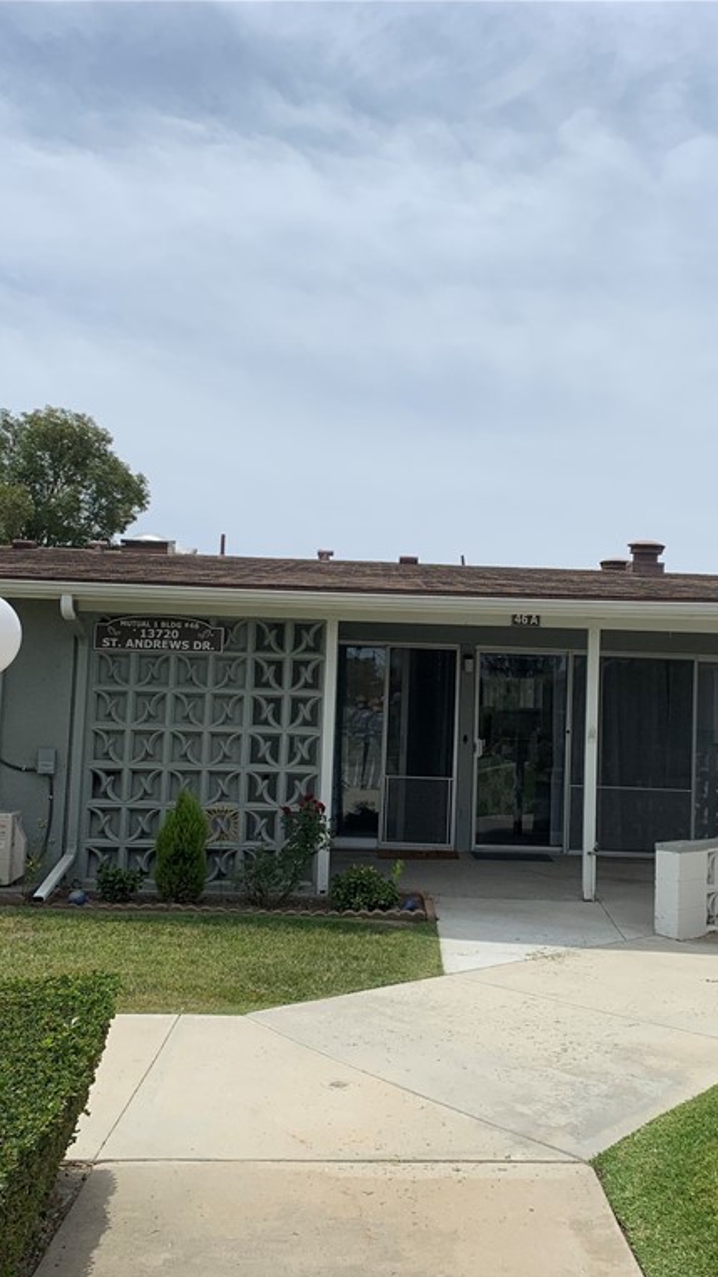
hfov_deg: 31.0
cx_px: 454
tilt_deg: -2.3
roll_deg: -1.1
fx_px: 1287
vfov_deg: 52.8
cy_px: 641
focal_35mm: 38
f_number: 1.8
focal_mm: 4.25
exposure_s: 1/4673
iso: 25
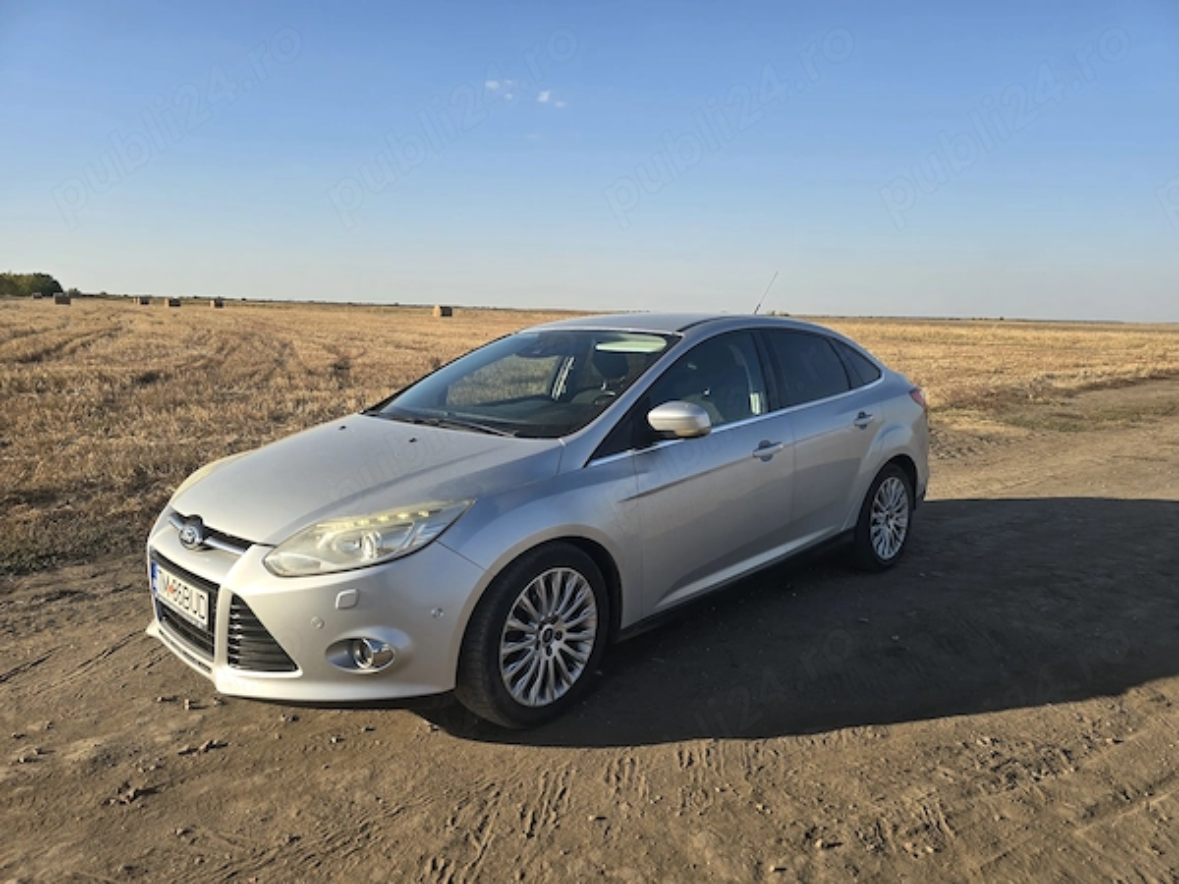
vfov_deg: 58.9
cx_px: 590
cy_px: 442
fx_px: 783
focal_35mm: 23
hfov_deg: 73.9
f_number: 1.7
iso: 12
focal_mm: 6.3
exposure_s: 1/525
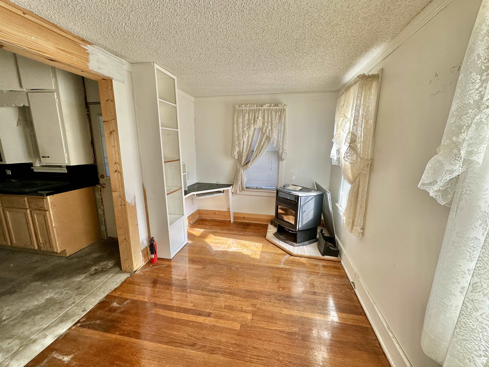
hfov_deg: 102.1
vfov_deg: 85.7
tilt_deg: -12.4
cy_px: 184
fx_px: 198
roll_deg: +0.1
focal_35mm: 14
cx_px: 244
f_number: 2.2
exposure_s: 1/99
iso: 80
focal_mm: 2.22
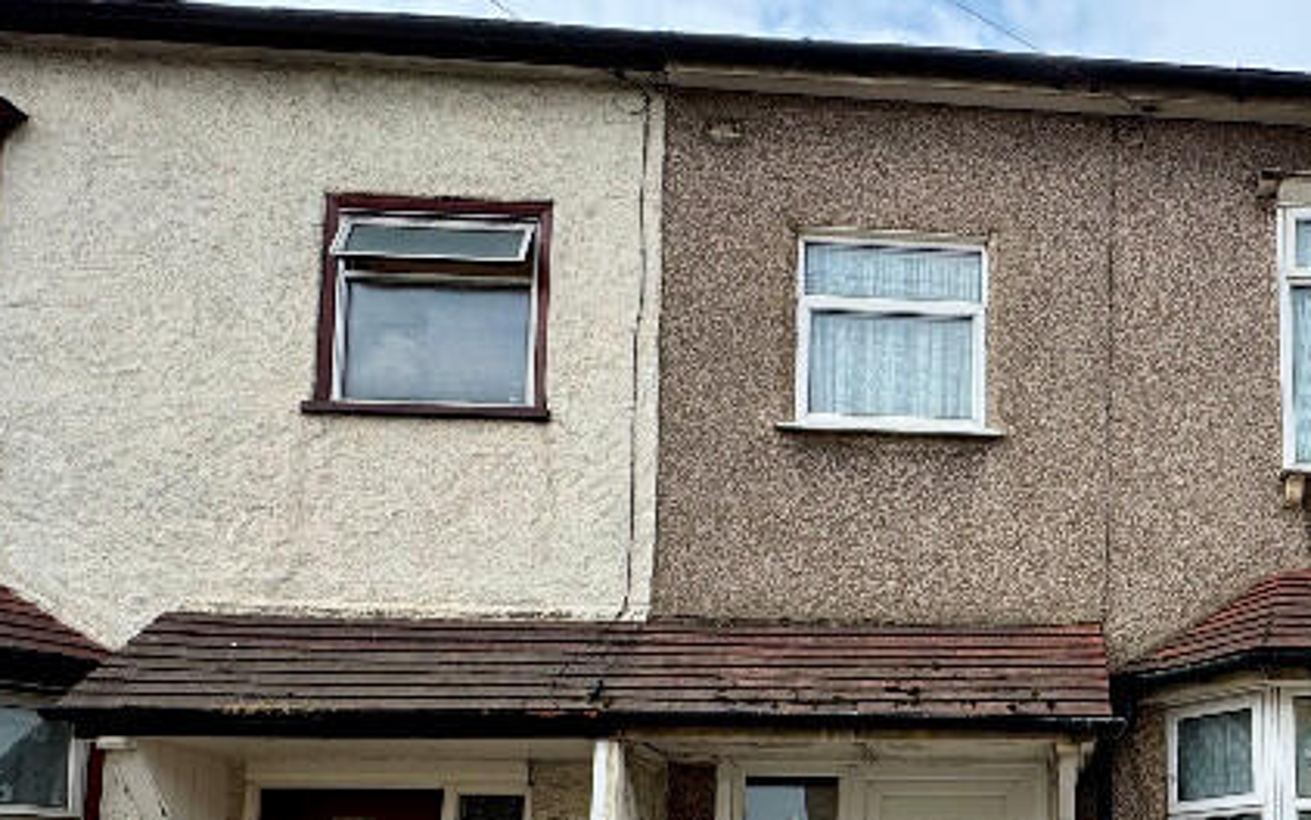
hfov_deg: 48.8
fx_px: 1287
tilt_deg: +6.2
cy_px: 842
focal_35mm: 36
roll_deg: +0.8
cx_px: 1156
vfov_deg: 32.2
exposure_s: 1/771
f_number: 2.2
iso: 40
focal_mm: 2.22
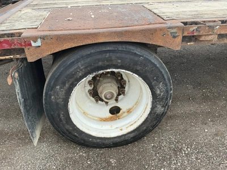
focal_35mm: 28
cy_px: 85
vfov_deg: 49.7
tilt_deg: -31.8
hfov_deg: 63.4
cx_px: 114
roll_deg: +2.4
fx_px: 184
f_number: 1.8
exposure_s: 1/465
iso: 25
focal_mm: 3
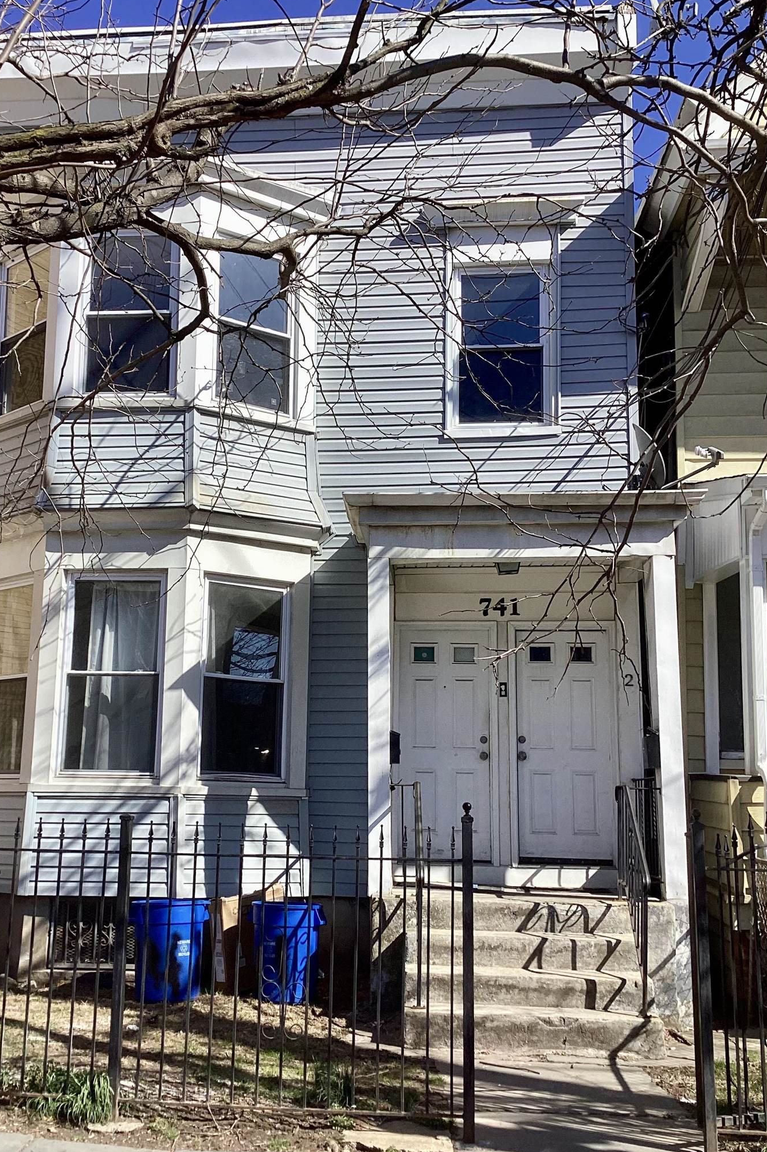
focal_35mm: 37
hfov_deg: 35.8
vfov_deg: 51.9
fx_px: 1183
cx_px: 296
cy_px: 616
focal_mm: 3.3
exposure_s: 1/1131
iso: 25
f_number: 2.4
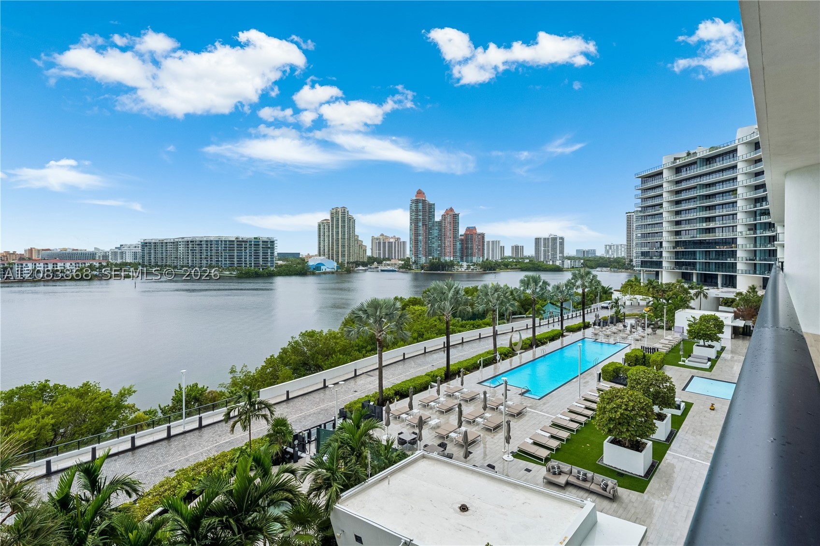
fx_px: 389
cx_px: 410
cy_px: 273
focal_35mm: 17
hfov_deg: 92.9
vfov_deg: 70.1
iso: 160
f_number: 11
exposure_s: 1/60
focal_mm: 17.1
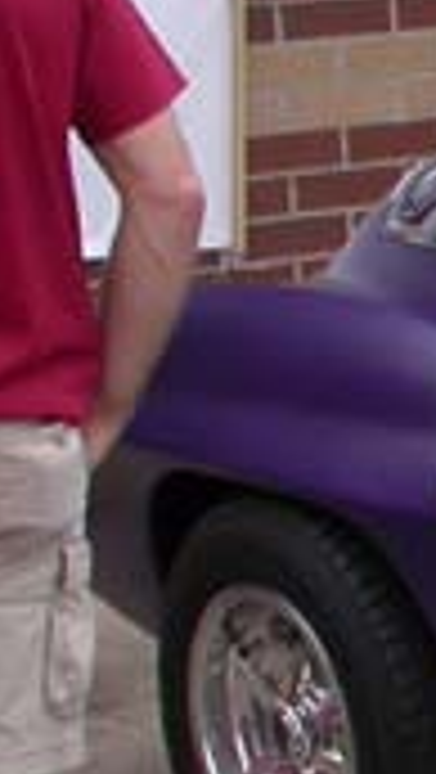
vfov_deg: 11.2
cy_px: 374
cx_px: 1573
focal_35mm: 192
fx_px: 3938
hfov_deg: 5.7
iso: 100
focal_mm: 7.85
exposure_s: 1/238
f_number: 6.7
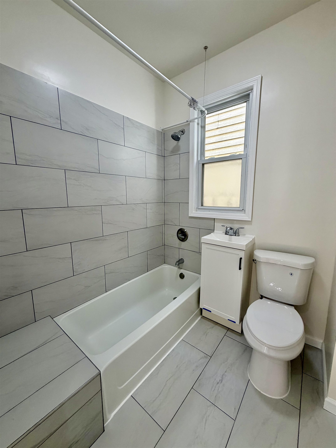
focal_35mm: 14
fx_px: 181
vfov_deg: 102.1
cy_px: 224
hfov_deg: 85.7
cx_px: 168
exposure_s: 1/120
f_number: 2.2
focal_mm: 2.22
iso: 160
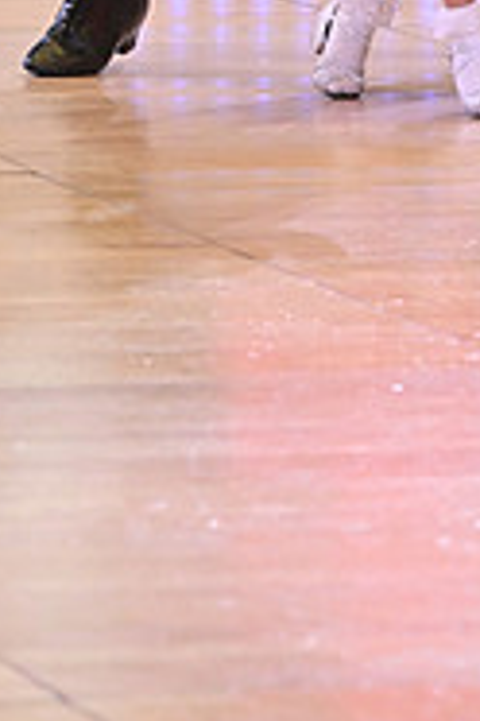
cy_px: -260
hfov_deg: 3.0
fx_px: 9019
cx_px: 408
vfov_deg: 4.6
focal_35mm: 451
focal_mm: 145
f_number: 6.3
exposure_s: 1/400
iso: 4000
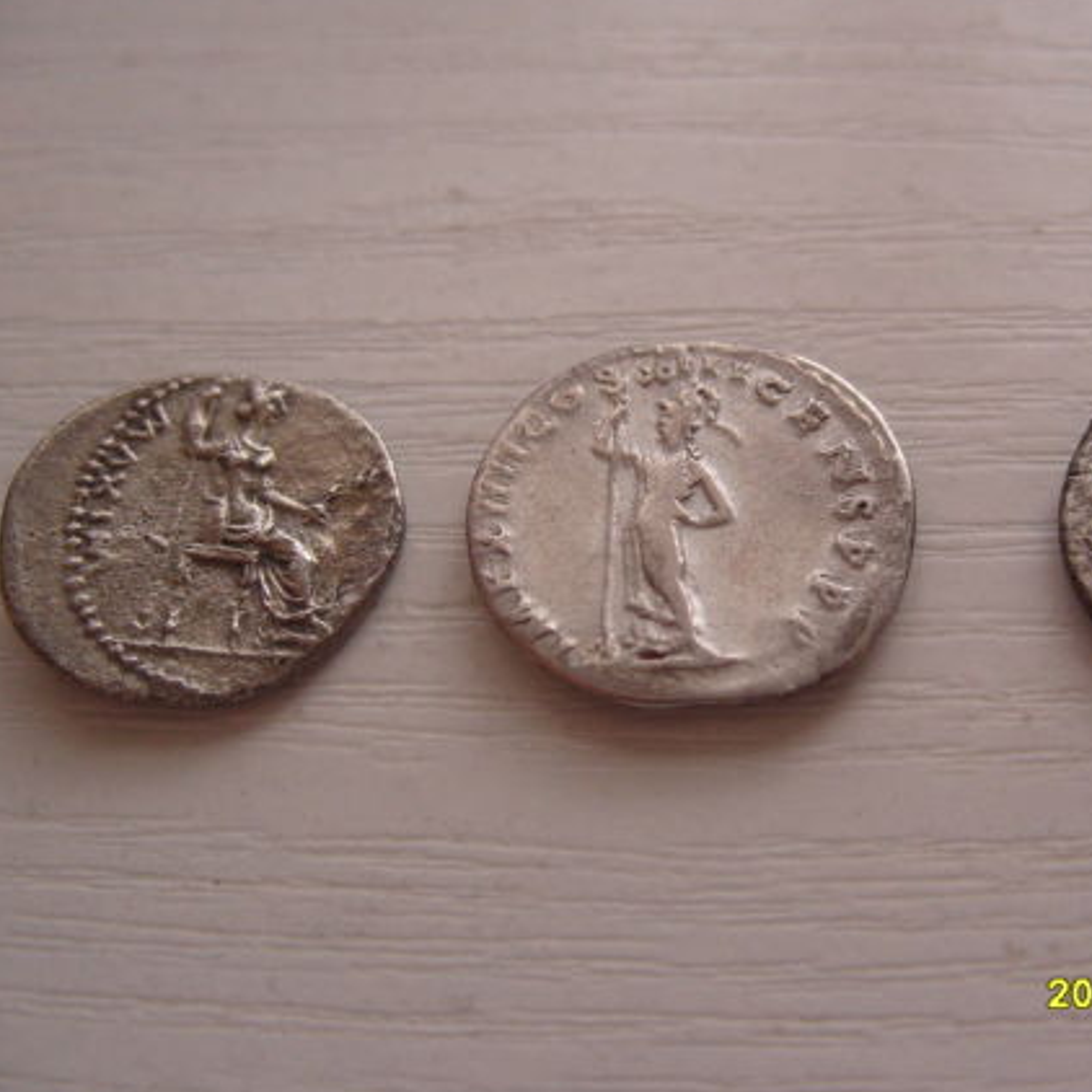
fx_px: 1570
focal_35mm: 44
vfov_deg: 38.3
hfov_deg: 38.0
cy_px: 525
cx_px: 706
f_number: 2.8
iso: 200
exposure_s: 1/30
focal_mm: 7.8
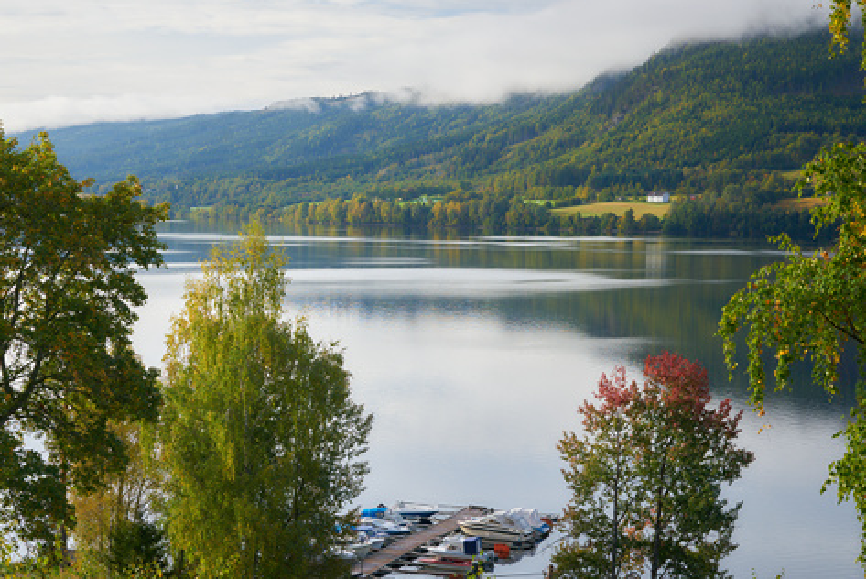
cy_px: 320
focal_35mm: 74
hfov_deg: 27.2
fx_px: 1781
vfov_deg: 18.4
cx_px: 289
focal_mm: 50
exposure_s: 1/50
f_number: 8
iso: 100
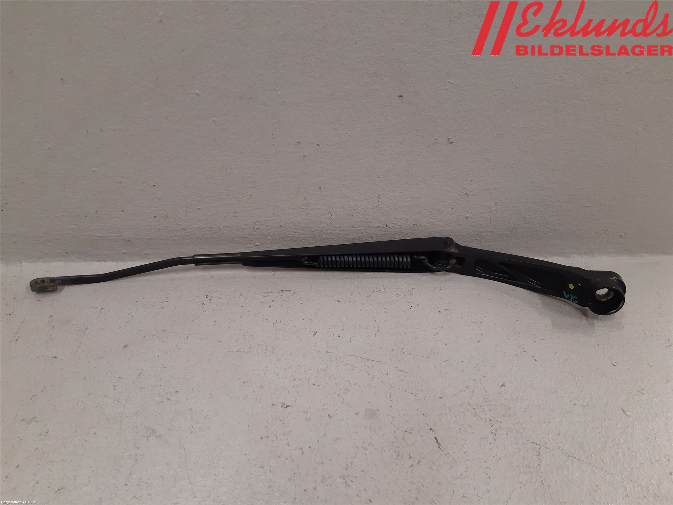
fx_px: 505
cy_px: 252
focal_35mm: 26
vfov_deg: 53.1
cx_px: 336
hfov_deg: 67.3
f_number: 1.7
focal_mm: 3.93
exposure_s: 1/50
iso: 125
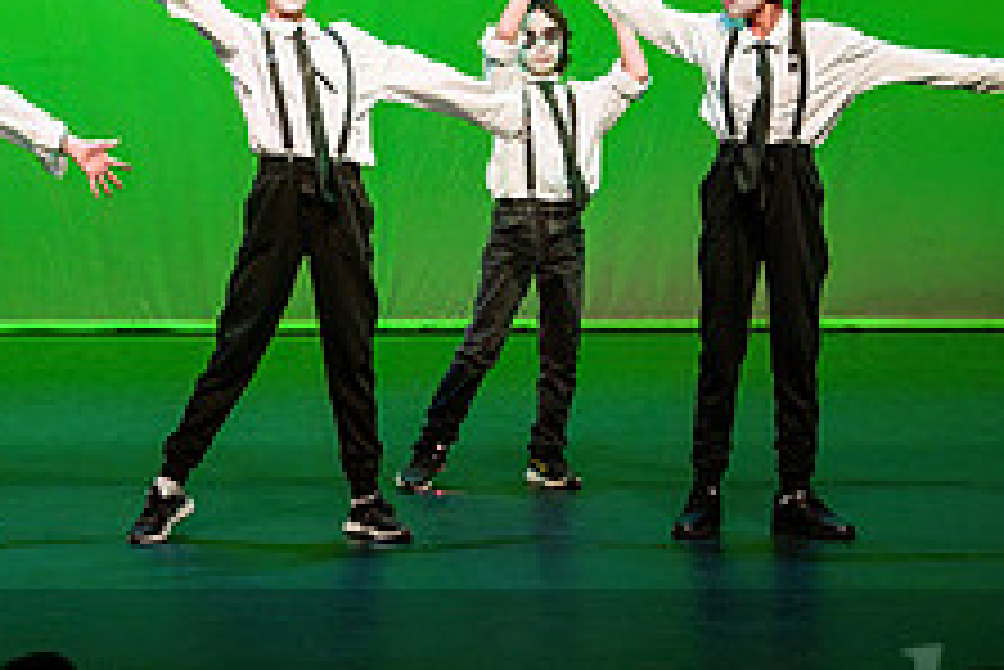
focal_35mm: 241
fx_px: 6725
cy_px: 67
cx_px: 128
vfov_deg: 5.7
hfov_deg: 8.5
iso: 1250
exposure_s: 1/250
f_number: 3.2
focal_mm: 85
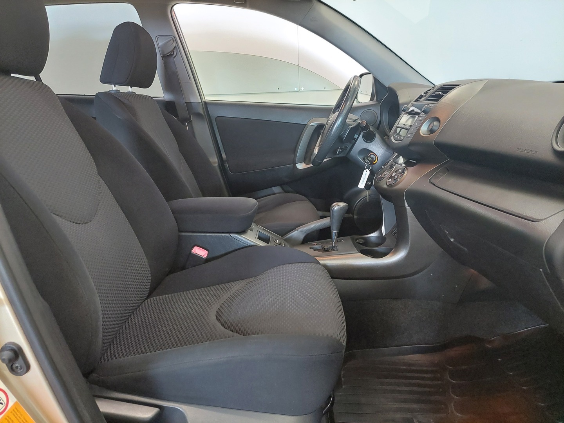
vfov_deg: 54.9
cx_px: 282
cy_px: 212
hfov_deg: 69.4
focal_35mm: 25
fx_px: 407
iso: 500
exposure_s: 1/25
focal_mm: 5.23
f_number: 1.8
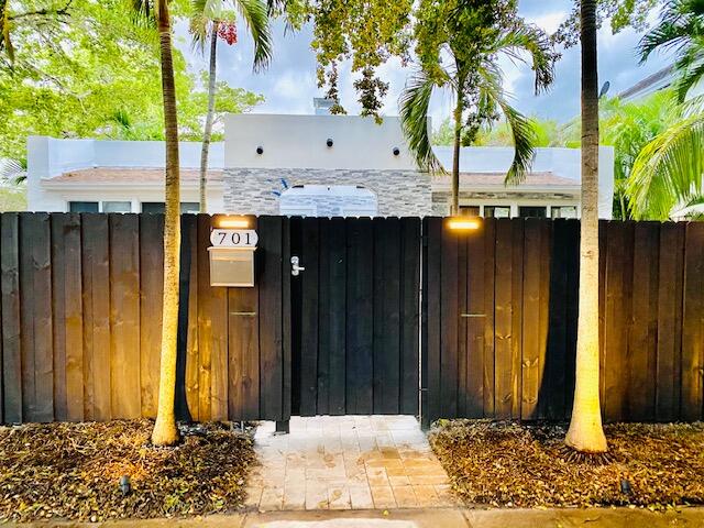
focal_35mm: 26
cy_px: 264
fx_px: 529
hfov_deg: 67.3
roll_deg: -1.1
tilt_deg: -1.3
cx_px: 352
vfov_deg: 53.1
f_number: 1.8
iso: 500
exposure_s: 1/53
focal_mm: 4.25
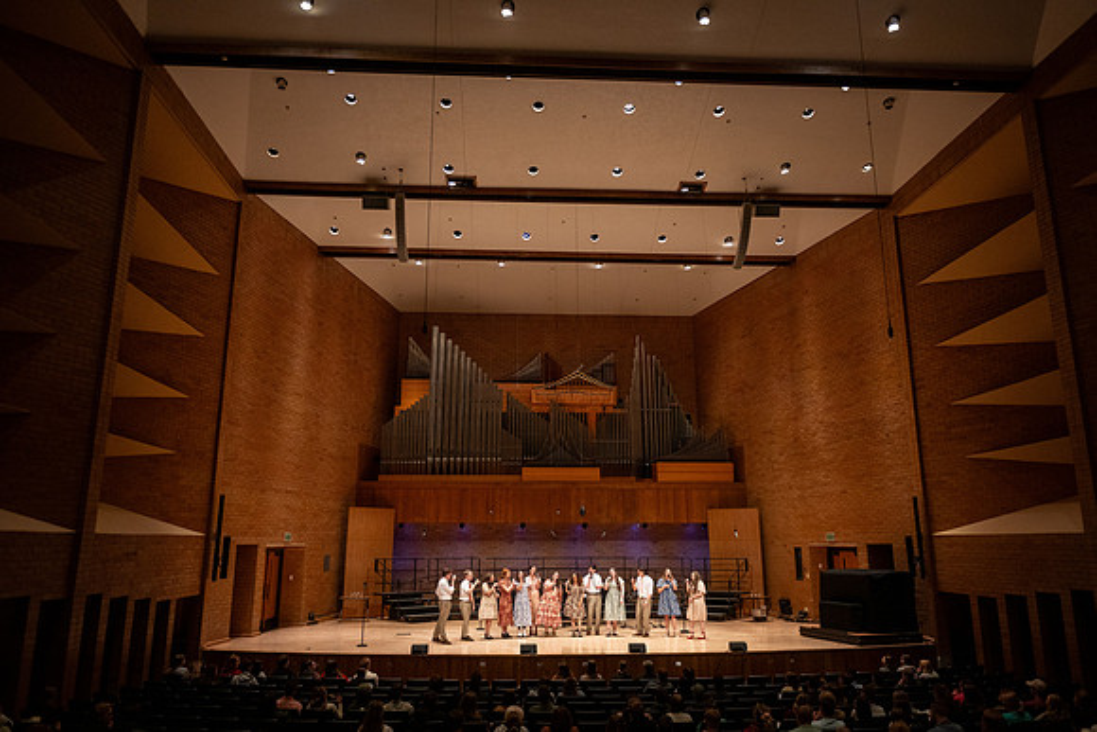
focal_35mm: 27
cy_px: 366
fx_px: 809
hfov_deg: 68.3
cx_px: 548
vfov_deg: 48.7
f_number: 2.8
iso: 2500
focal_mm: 26
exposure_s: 1/640
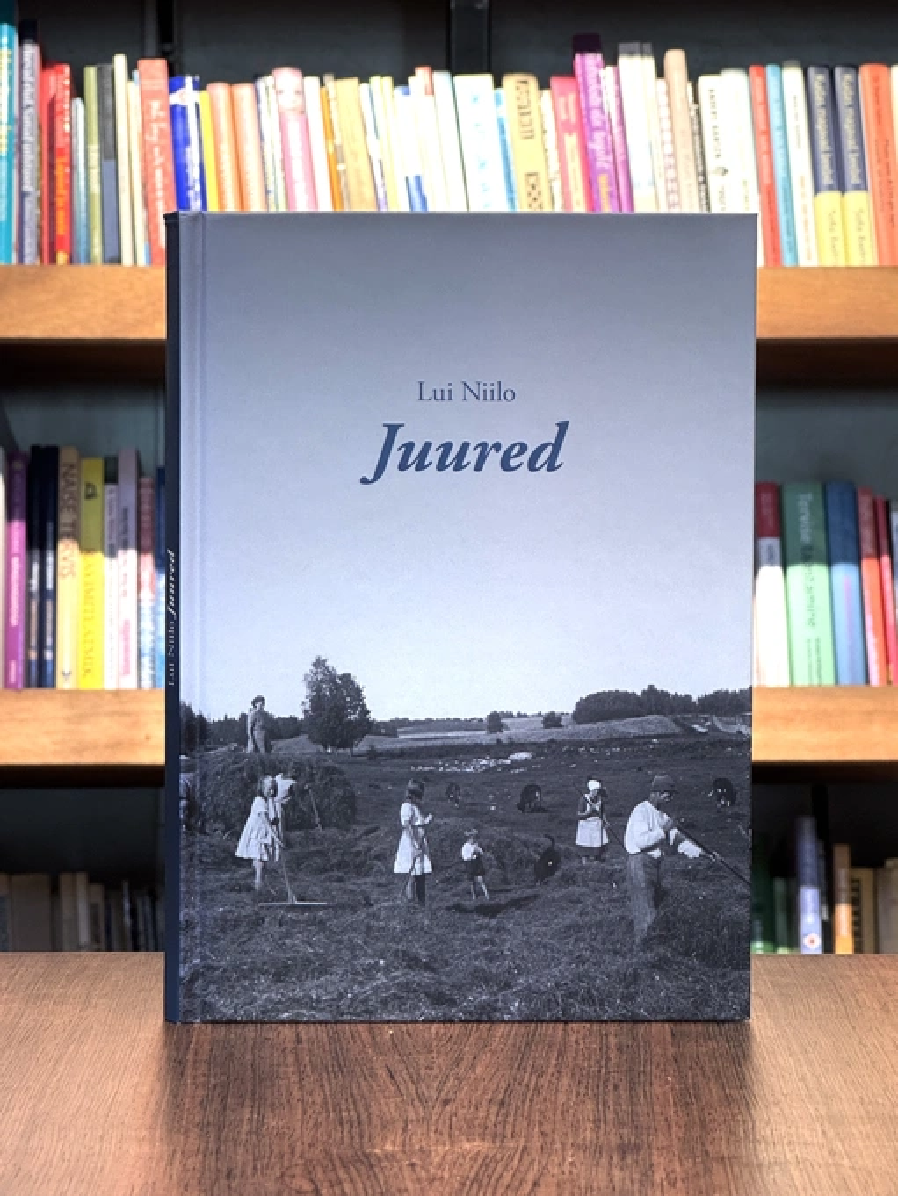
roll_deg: -0.4
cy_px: 598
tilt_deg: -1.2
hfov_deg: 19.1
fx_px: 2663
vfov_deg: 25.3
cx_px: 449
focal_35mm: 77
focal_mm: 9
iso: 250
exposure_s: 1/68
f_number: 2.8
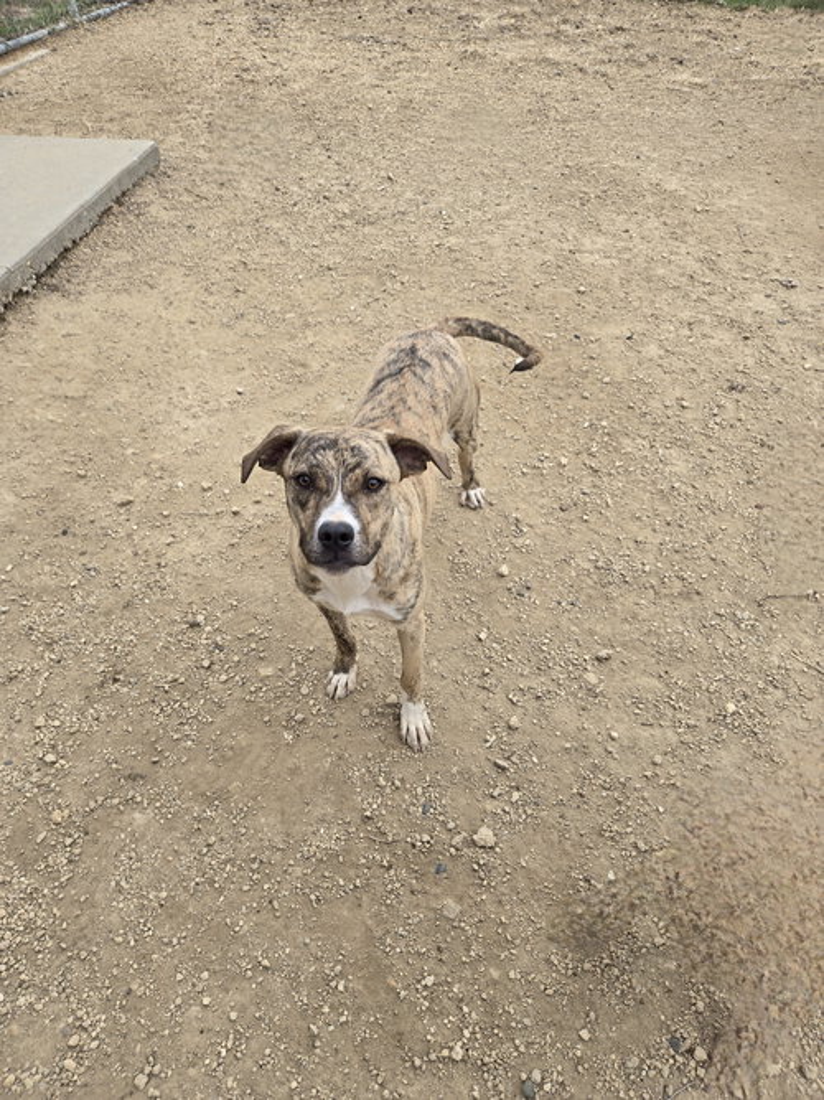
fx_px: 730
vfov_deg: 73.9
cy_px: 550
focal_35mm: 23
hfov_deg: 58.9
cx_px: 412
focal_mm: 5.4
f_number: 1.8
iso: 25
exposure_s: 1/714
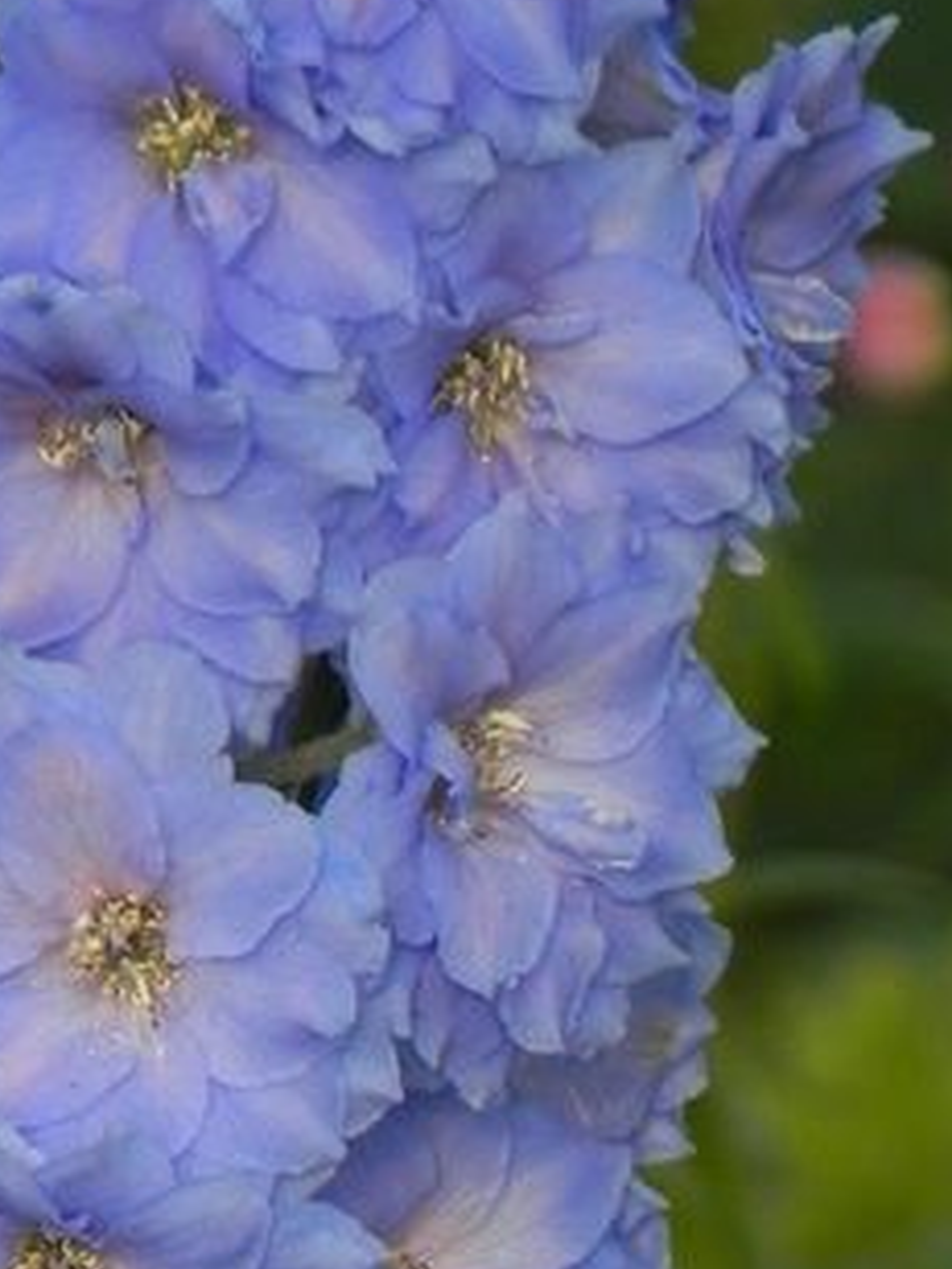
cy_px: 1187
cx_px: 87
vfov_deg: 2.0
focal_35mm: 979
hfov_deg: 1.5
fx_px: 35899
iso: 160
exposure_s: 1/320
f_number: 5
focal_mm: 67.2
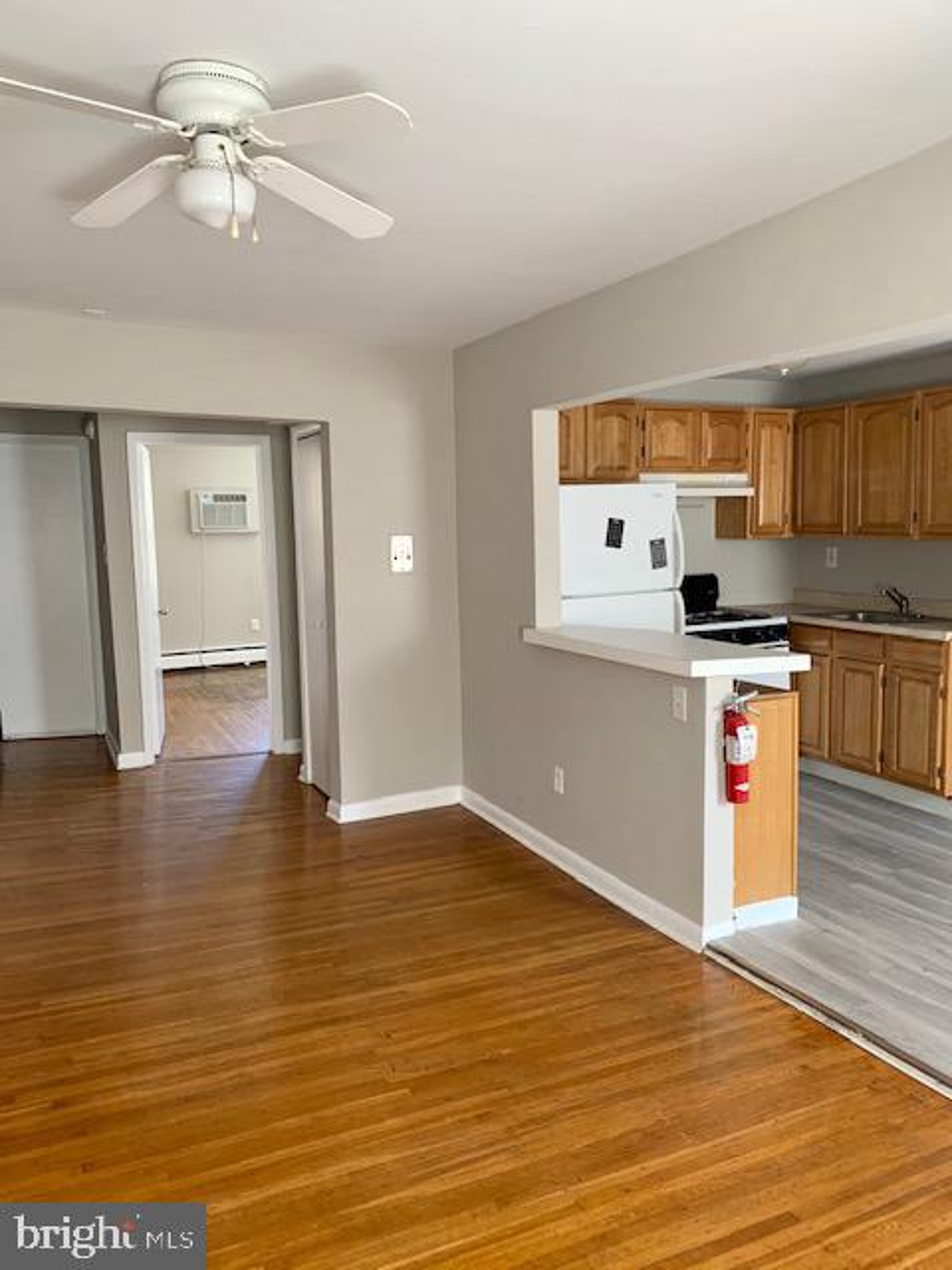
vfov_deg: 67.3
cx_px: 476
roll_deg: +0.4
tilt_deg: -5.6
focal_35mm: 26
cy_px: 635
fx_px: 953
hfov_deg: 53.1
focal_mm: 4.25
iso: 200
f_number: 1.8
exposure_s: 1/60
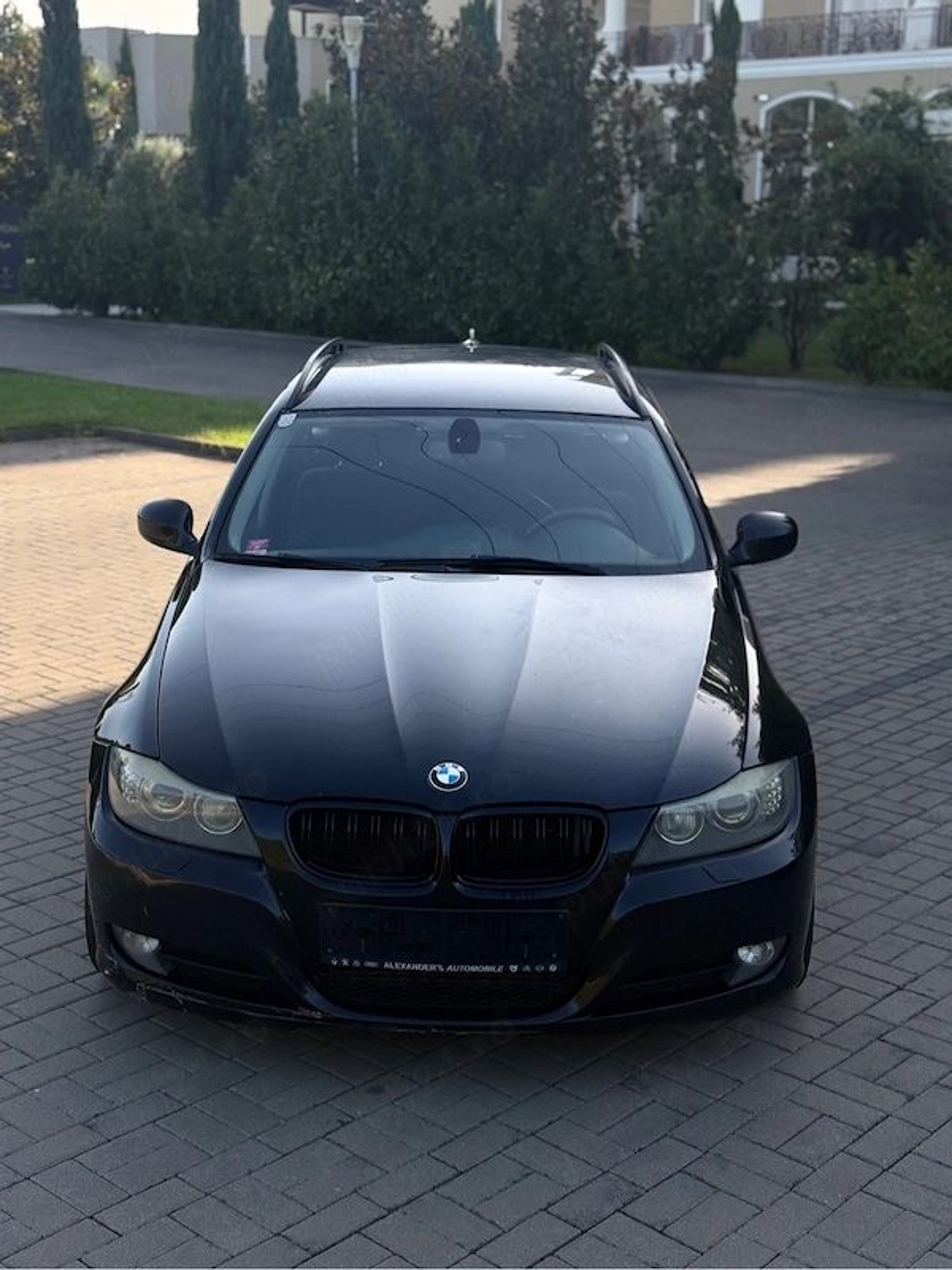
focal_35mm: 48
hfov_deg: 30.3
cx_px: 476
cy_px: 635
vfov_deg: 39.7
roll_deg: -1.7
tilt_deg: -12.0
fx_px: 1760
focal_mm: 6.76
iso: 80
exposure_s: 1/1678
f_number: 1.78
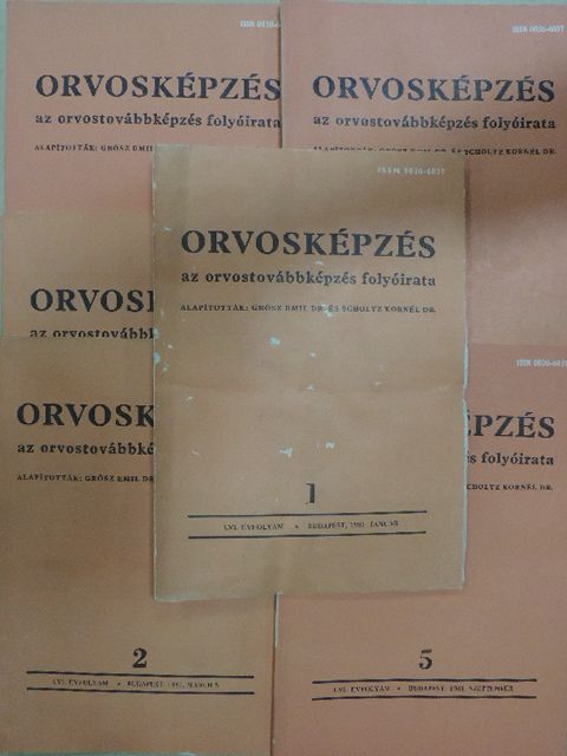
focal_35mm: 33
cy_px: 378
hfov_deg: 42.9
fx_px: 721
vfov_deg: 55.4
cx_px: 284
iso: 720
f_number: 3.2
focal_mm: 5.8
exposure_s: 1/100
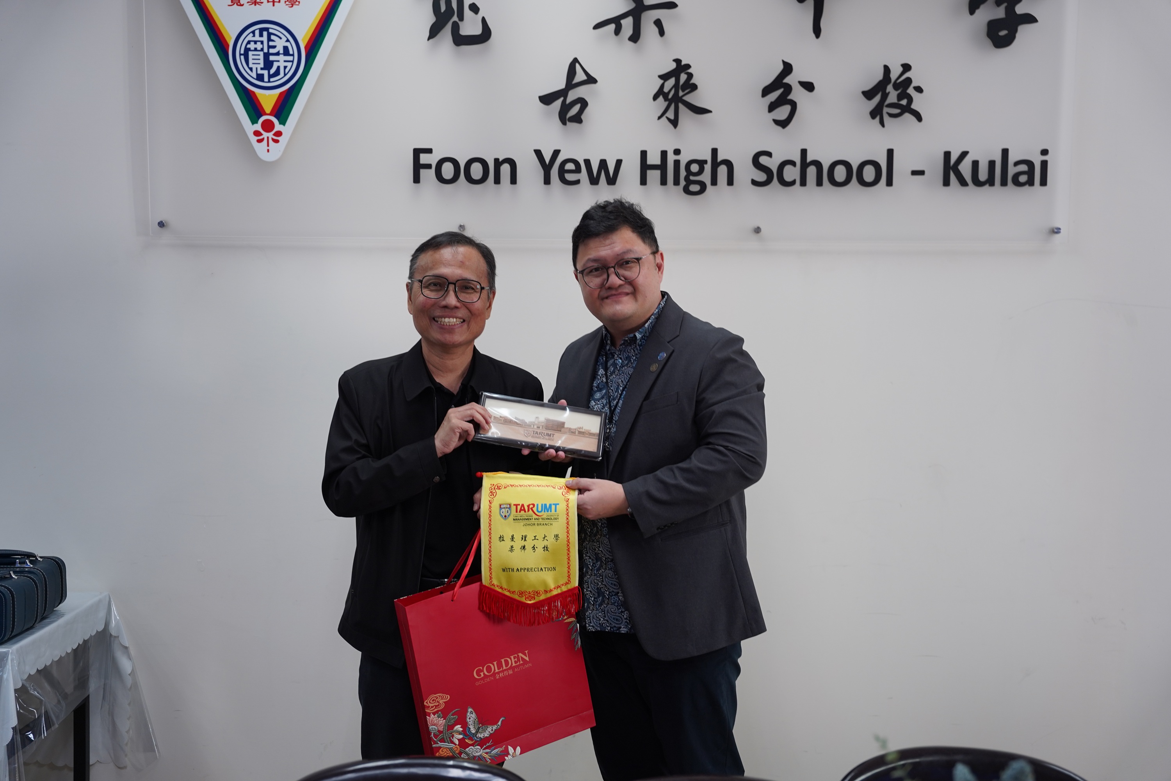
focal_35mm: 40
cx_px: 586
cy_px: 390
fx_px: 1304
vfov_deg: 33.3
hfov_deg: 48.4
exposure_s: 1/100
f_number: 2.8
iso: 400
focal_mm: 40.1
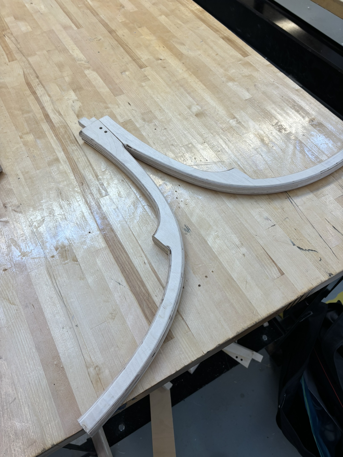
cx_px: 172
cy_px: 228
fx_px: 344
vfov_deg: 67.3
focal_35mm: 26
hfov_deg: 53.1
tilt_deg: -57.2
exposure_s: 1/151
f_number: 1.6
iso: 40
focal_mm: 5.96
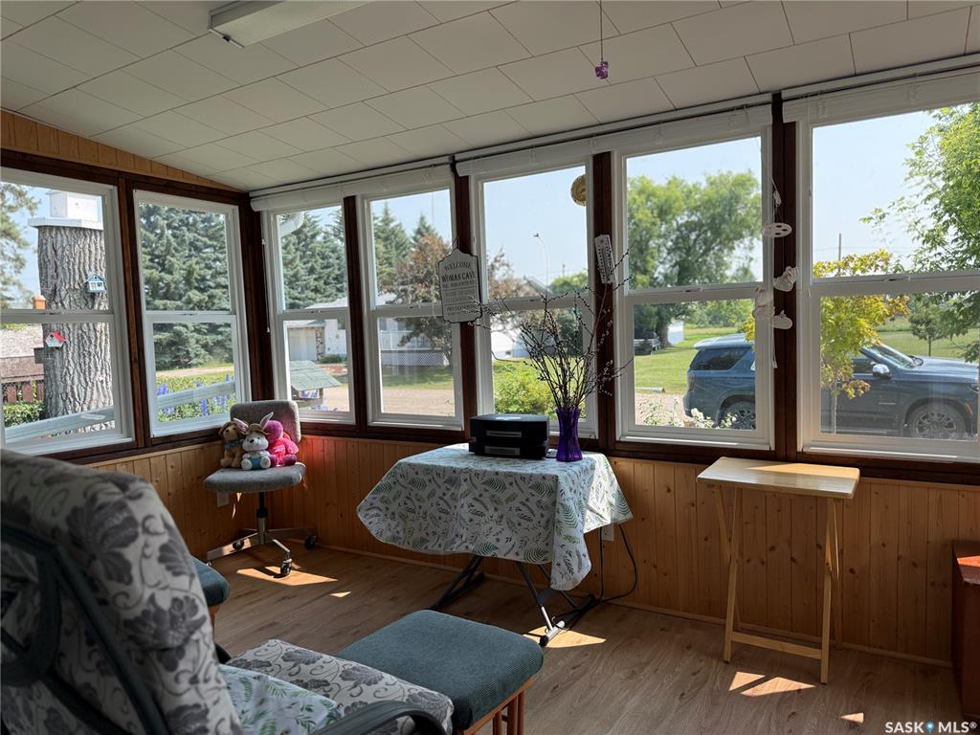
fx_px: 679
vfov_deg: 56.8
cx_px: 490
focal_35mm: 24
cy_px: 368
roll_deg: +1.9
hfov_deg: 71.6
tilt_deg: -2.8
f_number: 1.78
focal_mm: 6.76
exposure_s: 1/1585
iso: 100
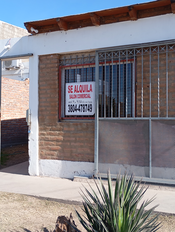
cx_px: 88
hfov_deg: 34.4
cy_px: 116
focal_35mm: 42
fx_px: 282
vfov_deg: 44.7
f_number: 1.8
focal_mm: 4.27
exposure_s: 1/309
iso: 100
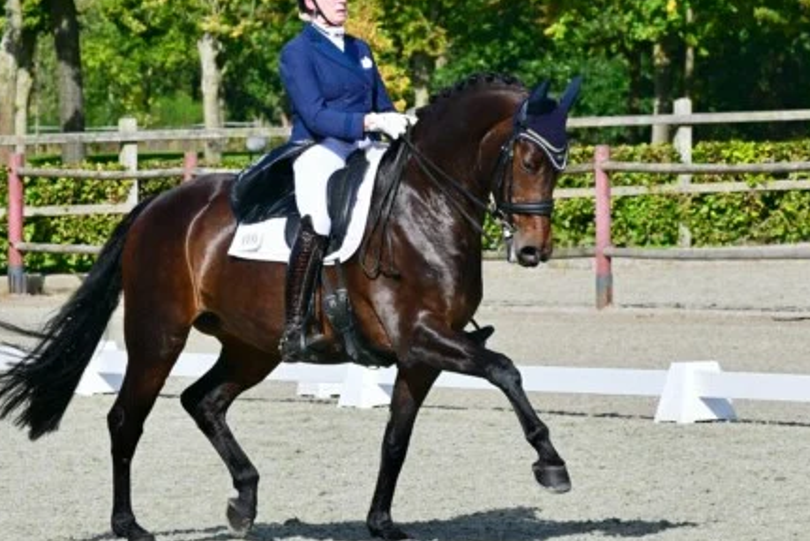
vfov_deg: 4.1
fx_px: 7610
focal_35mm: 338
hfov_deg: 6.1
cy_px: 278
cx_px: 340
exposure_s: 1/800
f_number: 9
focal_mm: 150
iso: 250
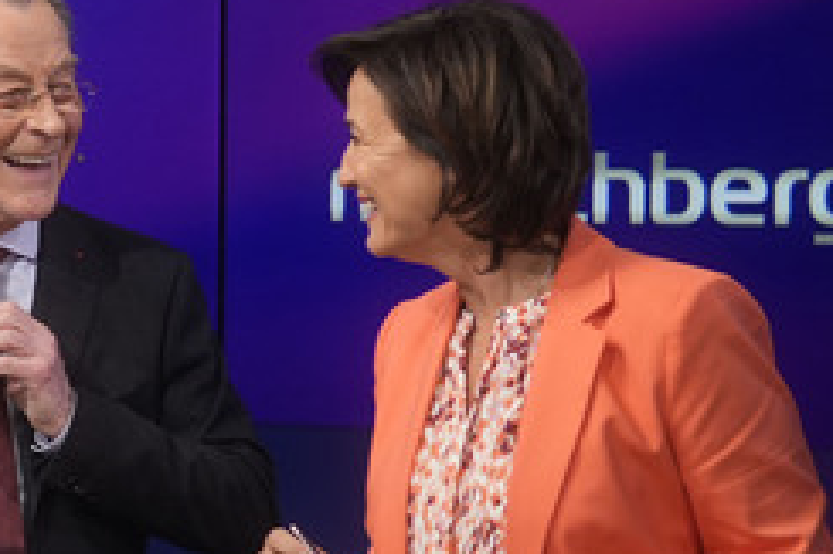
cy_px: 377
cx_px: 219
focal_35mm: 83
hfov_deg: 24.3
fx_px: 1919
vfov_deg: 16.4
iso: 640
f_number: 2.2
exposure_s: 1/250
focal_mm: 30
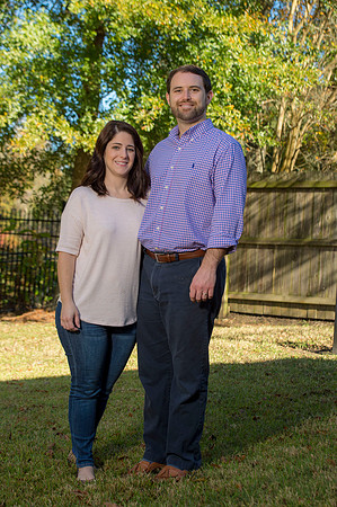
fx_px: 985
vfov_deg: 28.9
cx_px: 168
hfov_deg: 19.4
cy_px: 254
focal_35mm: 70
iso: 320
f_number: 6.3
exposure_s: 1/500
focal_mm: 70
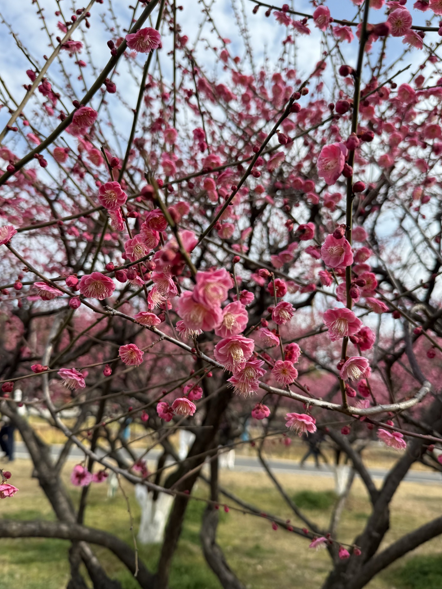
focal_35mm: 26
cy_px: 305
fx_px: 443
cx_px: 206
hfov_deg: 53.0
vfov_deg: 67.3
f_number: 1.78
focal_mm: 6.76
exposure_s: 1/2801
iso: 80
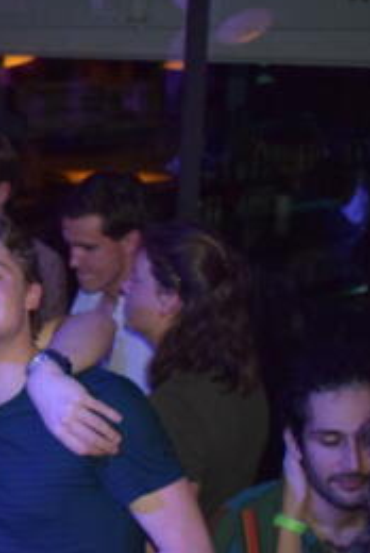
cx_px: -104
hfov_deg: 17.8
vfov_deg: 28.0
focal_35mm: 72
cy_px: 312
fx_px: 1106
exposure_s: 1/60
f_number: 4
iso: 2500
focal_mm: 25
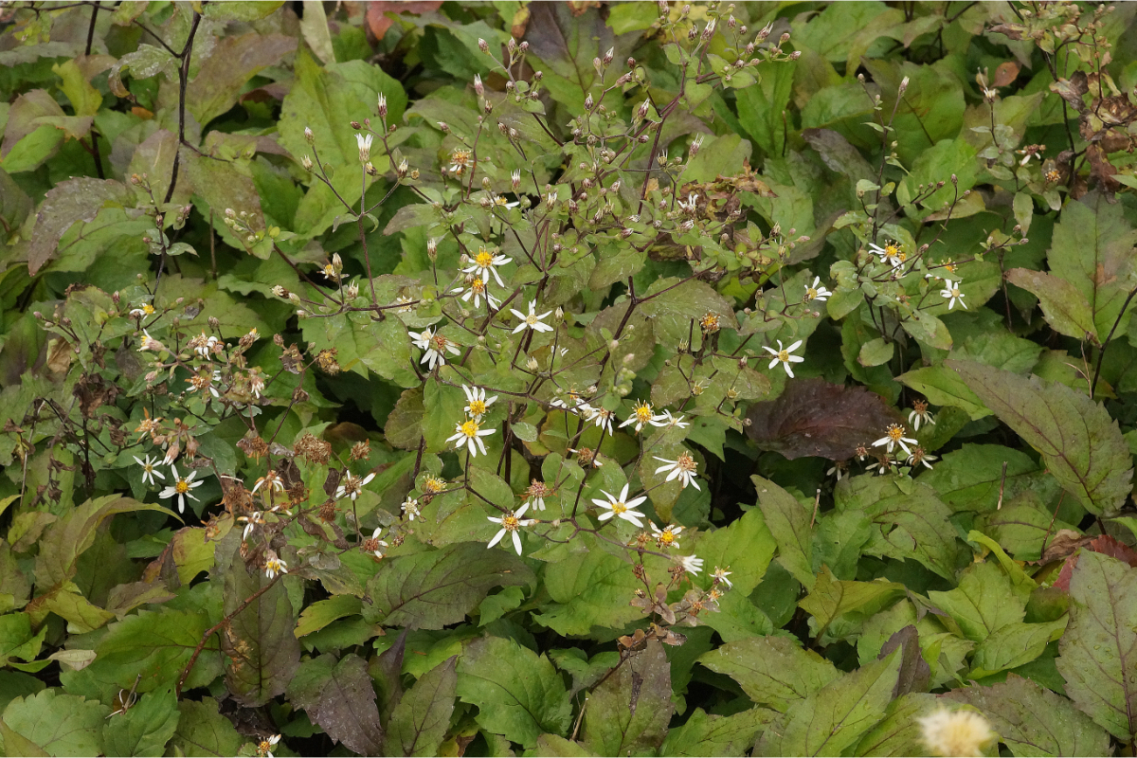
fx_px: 4737
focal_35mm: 150
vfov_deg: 9.1
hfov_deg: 13.7
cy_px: 379
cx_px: 568
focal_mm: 100
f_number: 13
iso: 1250
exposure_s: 1/160
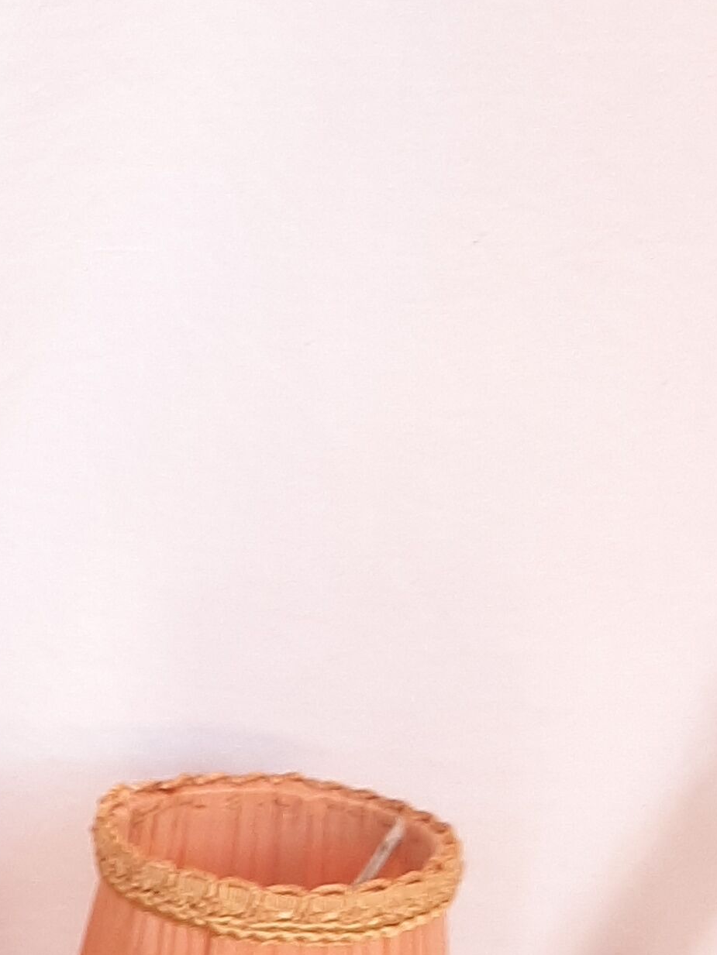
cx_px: -253
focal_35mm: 85
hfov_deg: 16.3
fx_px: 2347
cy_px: 958
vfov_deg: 22.1
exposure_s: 1/50
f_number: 1.7
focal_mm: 3.93
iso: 64
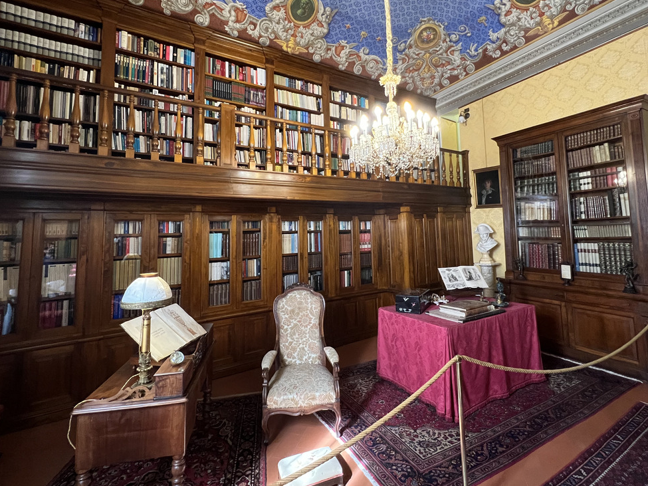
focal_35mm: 16
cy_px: 206
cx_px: 338
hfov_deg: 94.4
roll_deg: +1.5
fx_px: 299
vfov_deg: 77.6
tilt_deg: +4.6
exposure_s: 1/50
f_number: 1.8
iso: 640
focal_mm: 1.57
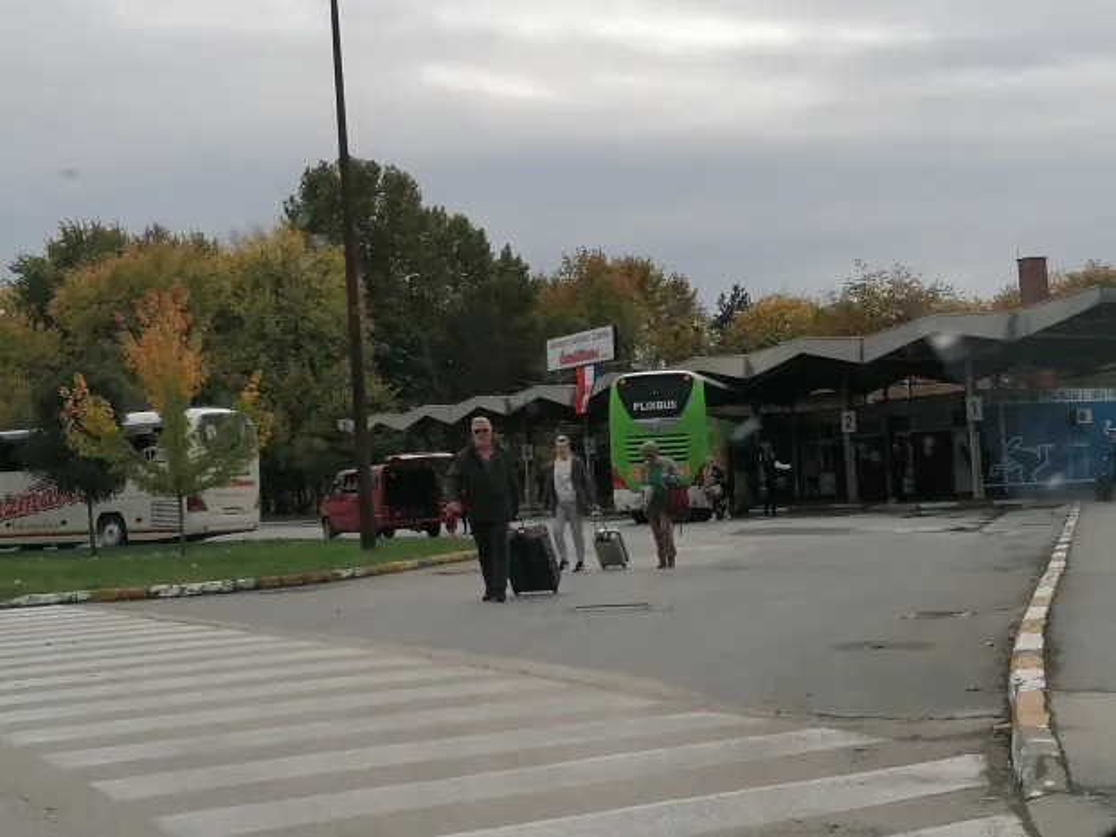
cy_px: 418
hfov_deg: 32.7
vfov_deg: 24.8
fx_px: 1902
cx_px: 558
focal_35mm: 59
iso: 50
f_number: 1.8
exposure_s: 1/1002
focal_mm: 4.75
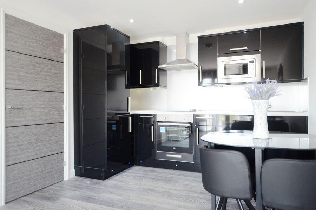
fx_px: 224
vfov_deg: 50.4
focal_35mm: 26
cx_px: 158
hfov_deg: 70.4
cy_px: 105
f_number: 3.5
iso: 1000
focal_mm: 17
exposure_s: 1/100
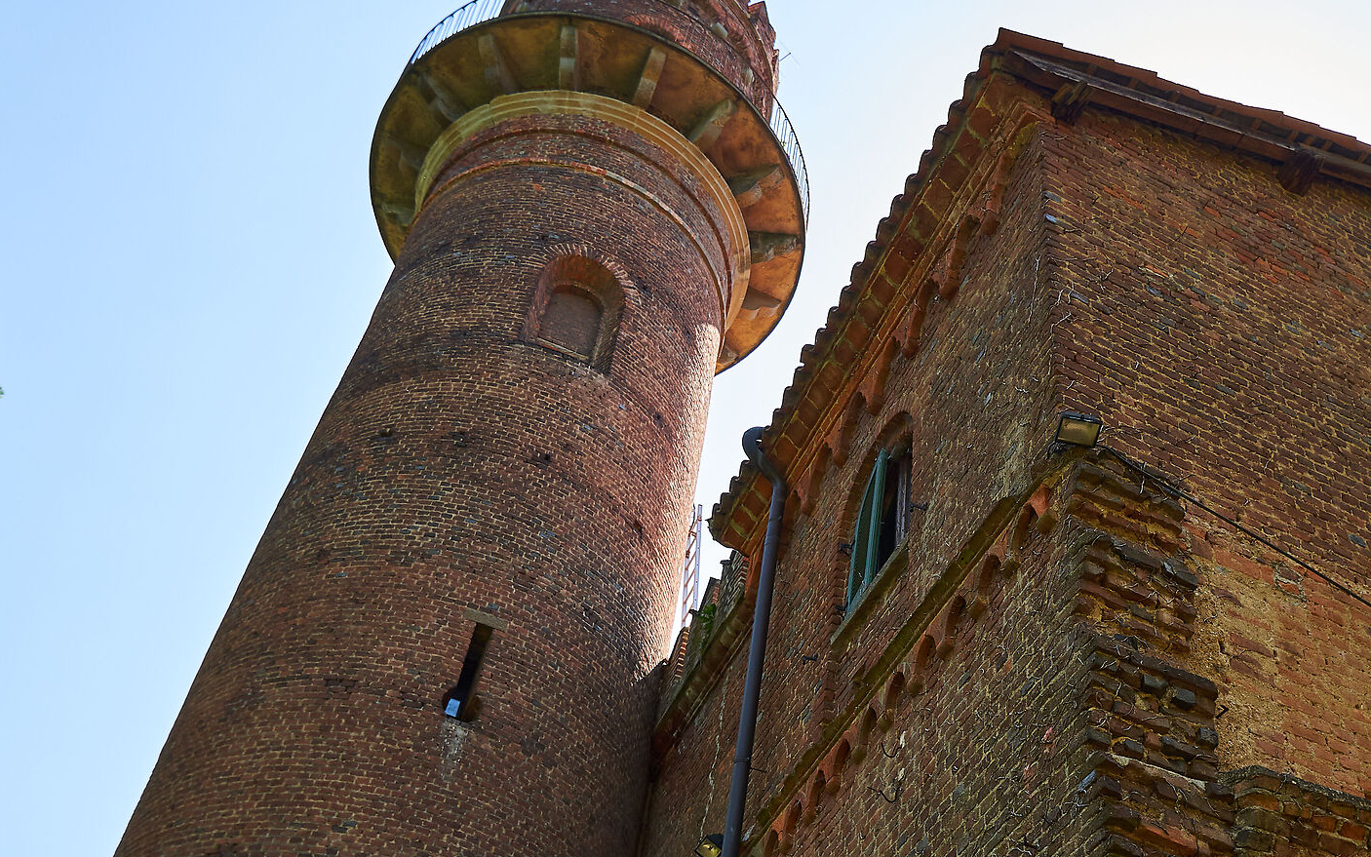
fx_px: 1495
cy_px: 641
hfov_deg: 48.6
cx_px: 895
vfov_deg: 31.4
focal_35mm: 40
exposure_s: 1/800
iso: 400
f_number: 3.5
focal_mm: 15
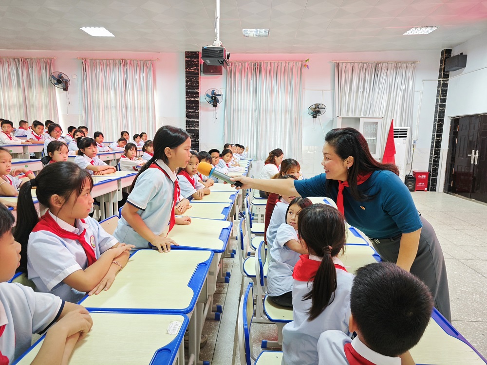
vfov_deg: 58.9
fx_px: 324
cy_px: 182
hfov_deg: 73.9
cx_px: 244
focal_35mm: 23
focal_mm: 5.43
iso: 500
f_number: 1.8
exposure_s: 1/25
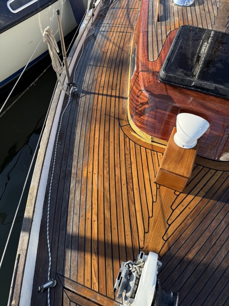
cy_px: 153
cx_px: 114
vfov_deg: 71.6
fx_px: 212
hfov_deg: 56.8
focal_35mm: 24
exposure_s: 1/1812
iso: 100
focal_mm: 6.76
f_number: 1.78
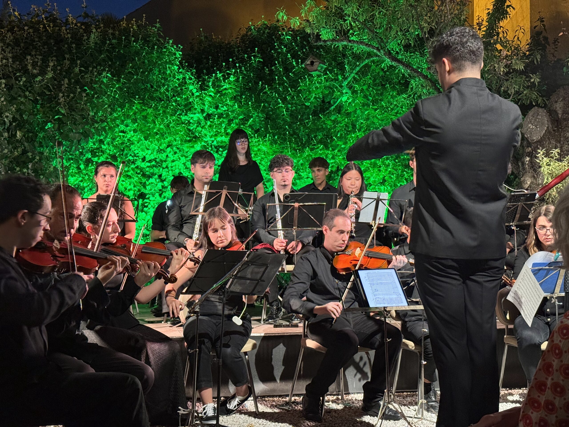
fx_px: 789
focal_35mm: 48
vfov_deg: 30.3
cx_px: 284
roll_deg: +0.8
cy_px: 214
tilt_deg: +1.8
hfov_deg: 39.7
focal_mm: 6.76
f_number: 1.78
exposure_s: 1/40
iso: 400
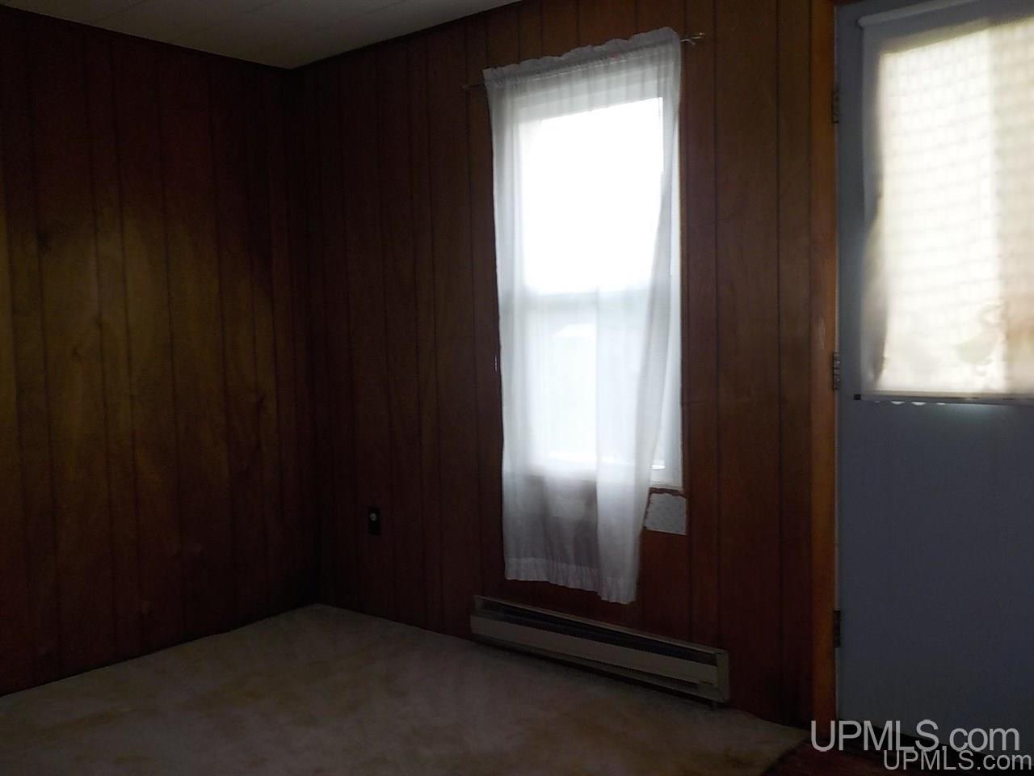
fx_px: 896
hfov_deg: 60.0
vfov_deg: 46.8
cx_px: 517
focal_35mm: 30
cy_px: 388
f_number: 3.3
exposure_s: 1/30
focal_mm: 4.1
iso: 140
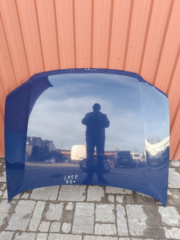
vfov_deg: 71.6
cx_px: 90
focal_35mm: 24
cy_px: 120
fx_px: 166
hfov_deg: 56.8
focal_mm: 5.59
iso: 144
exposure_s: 1/101
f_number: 1.88
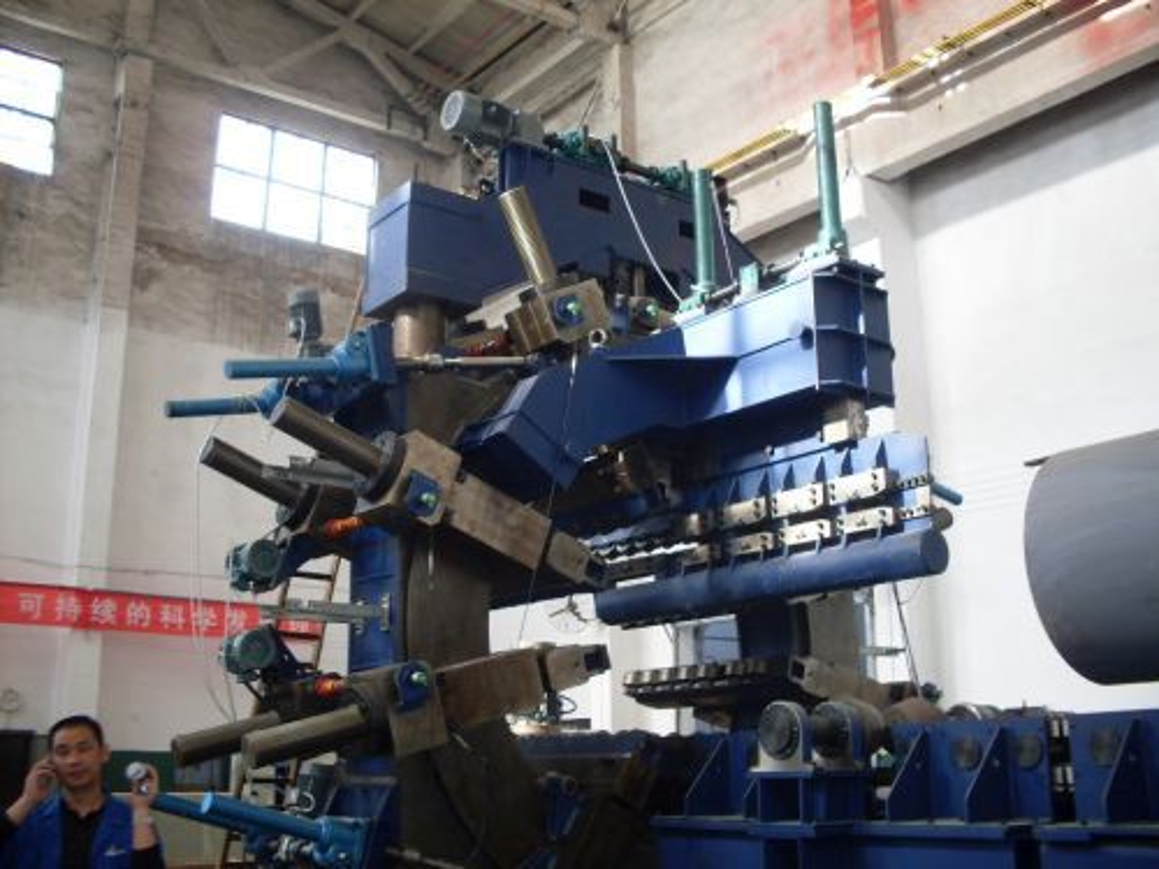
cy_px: 434
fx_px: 1272
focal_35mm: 38
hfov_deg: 49.0
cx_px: 580
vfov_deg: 37.7
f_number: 2.8
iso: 100
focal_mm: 6.3
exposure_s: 1/45
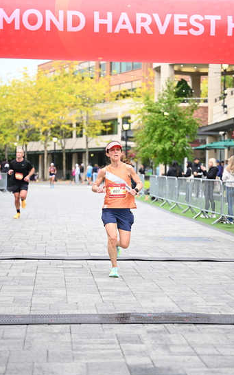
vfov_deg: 28.6
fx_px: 734
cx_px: 125
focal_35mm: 72
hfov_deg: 18.1
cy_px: 188
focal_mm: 70
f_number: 2.8
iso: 1250
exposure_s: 1/1600
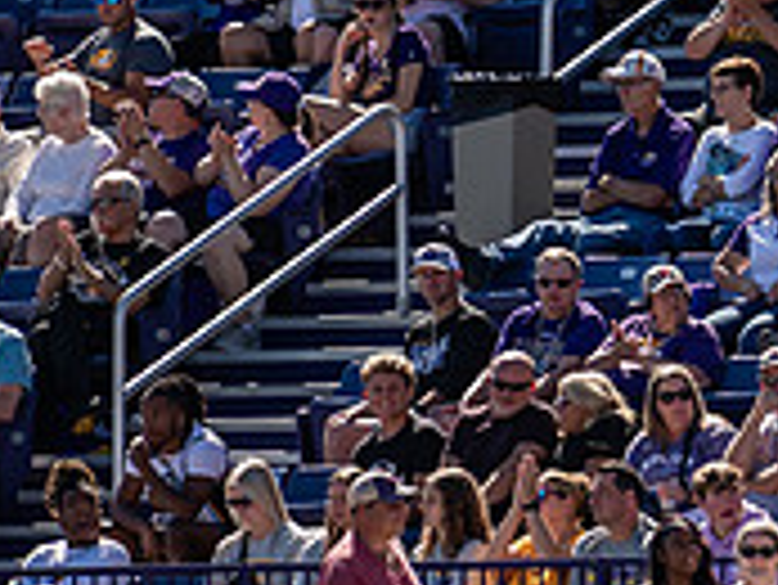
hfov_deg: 2.1
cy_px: 295
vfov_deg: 1.5
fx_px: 21704
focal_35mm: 965
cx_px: 1169
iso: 160
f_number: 3.2
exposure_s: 1/1250
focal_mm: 300
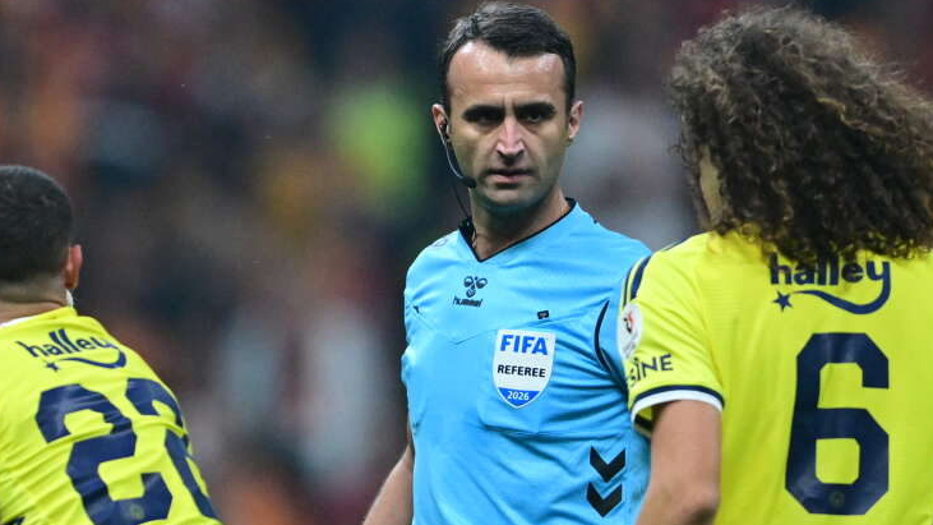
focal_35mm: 1100
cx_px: 457
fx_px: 27210
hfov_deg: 2.0
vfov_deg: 1.1
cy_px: 425
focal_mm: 400
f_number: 2.8
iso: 3200
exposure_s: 1/2500
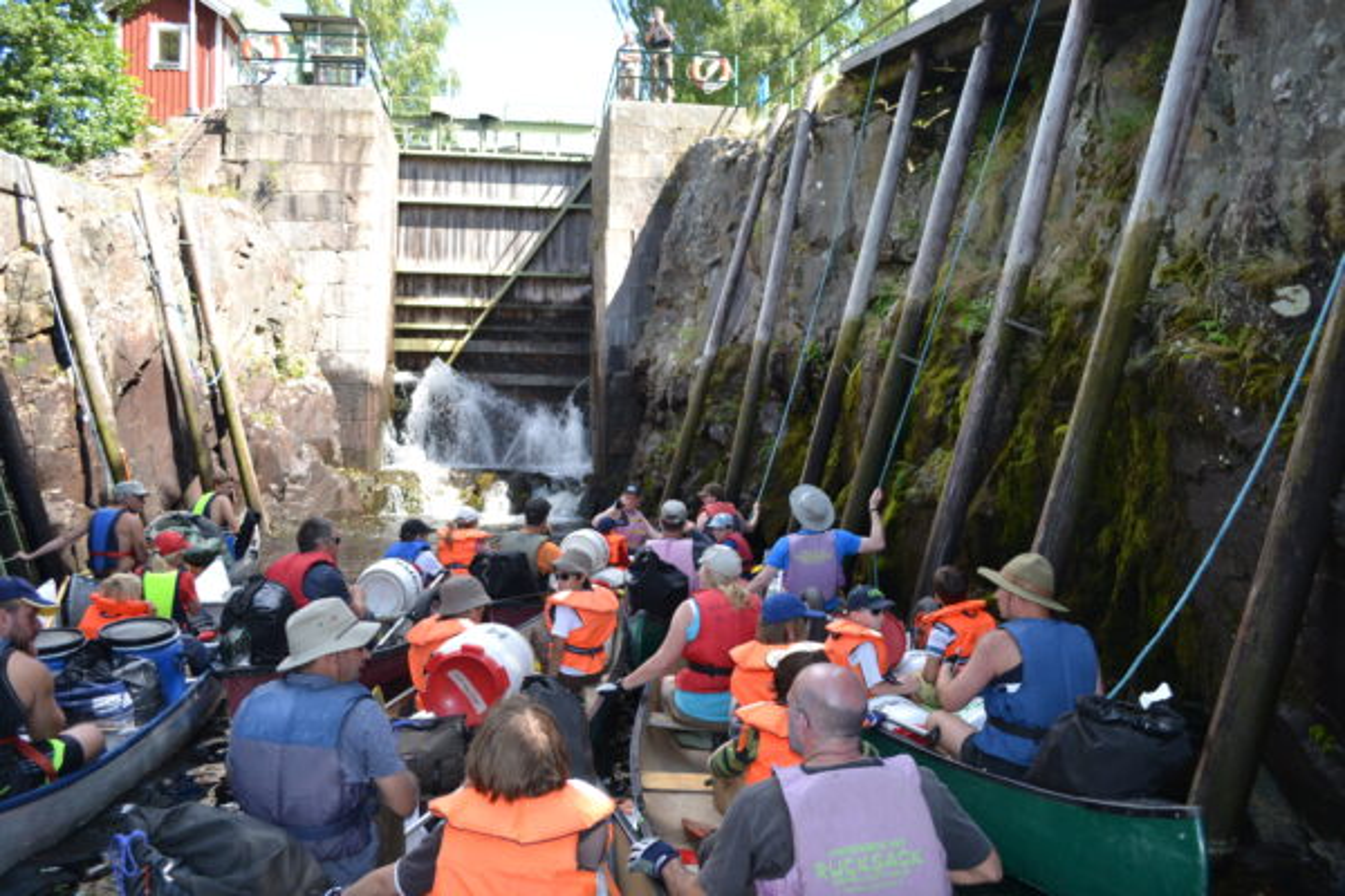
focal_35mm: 27
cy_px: 448
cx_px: 672
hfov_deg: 67.4
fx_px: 1009
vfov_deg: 47.9
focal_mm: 18
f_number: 4
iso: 110
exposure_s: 1/125
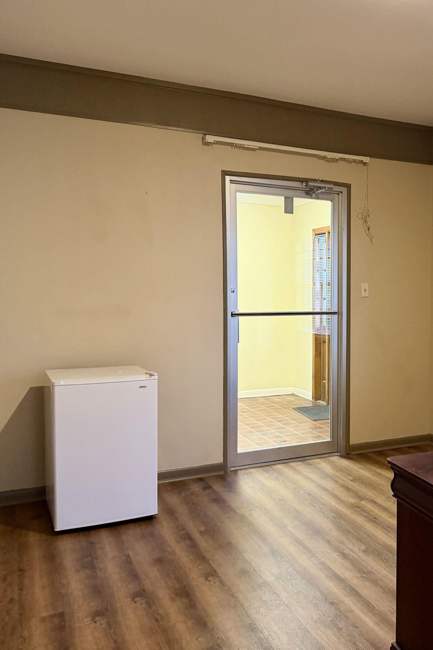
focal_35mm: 34
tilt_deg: -2.5
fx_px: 613
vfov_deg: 55.8
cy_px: 319
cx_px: 374
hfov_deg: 36.9
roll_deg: -0.3
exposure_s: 1/60
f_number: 1.78
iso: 320
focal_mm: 6.76
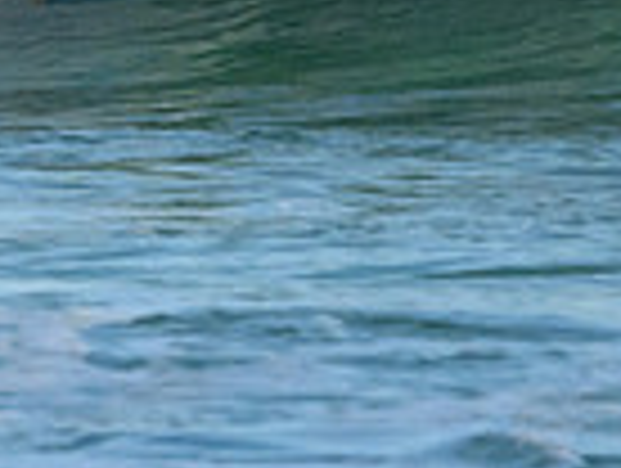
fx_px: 52817
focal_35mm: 2939
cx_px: -908
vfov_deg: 0.5
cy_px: -255
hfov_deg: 0.7
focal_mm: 540
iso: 3200
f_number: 11
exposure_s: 1/2000
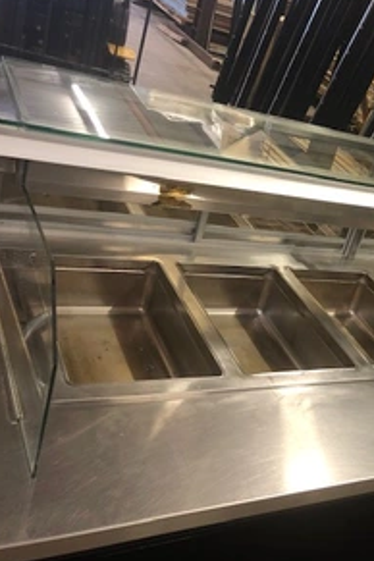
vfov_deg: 48.5
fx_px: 623
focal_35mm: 40
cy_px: 276
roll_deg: -21.1
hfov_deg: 31.3
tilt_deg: -21.9
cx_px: 359
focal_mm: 4
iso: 80
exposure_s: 1/15
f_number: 1.8
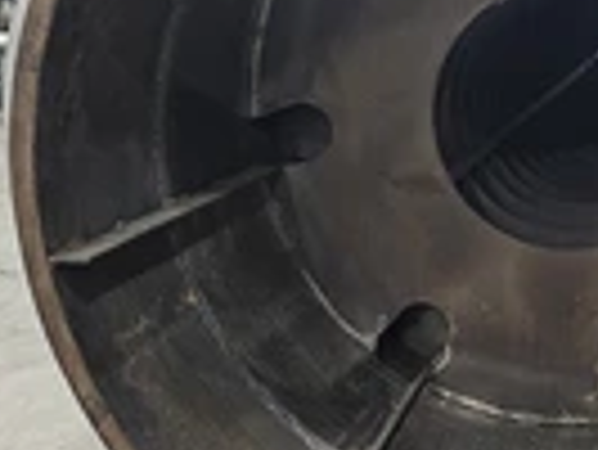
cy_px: 171
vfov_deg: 21.3
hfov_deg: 26.8
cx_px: 576
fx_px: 1193
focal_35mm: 69
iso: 800
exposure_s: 1/60
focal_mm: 6.3
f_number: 1.7
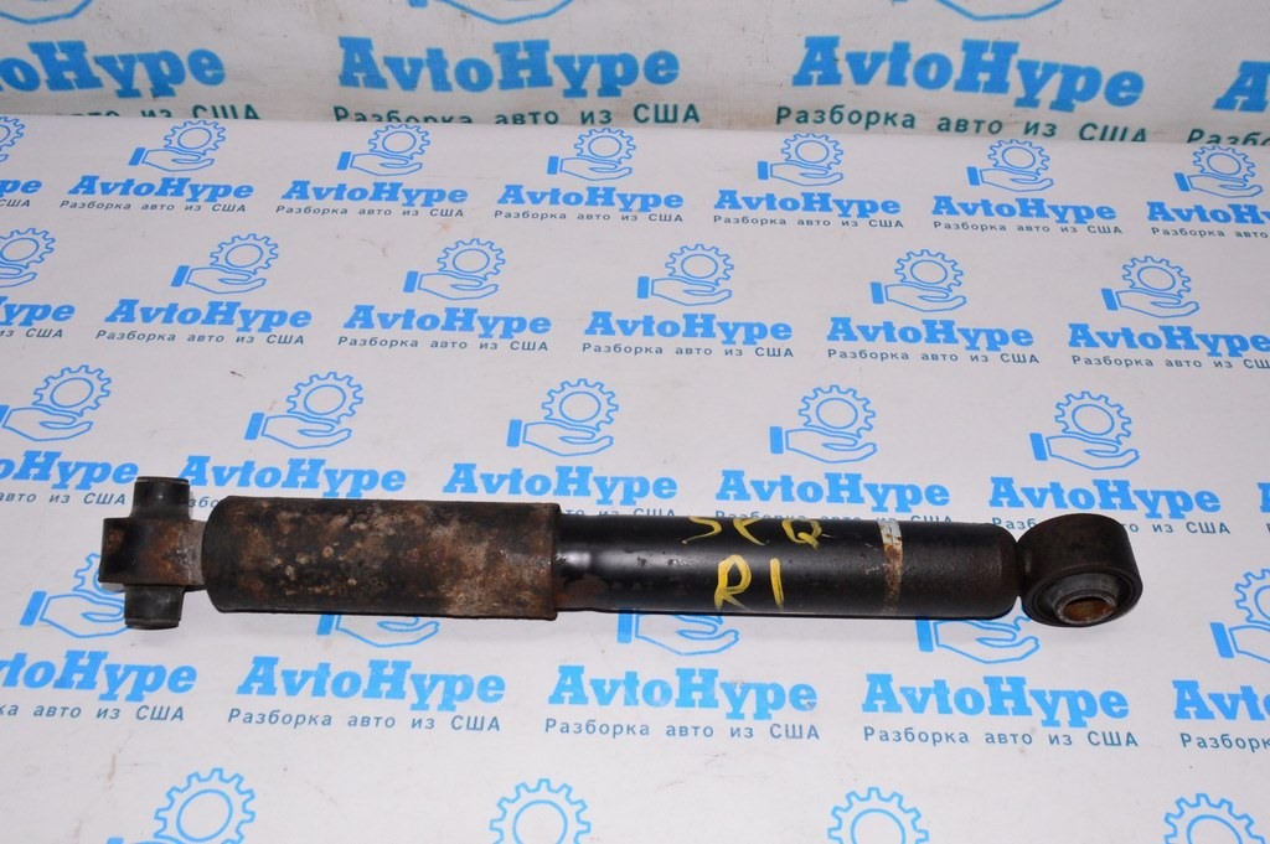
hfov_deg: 57.3
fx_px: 1163
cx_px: 635
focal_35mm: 33
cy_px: 422
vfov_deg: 39.9
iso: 3200
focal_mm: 22
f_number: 13
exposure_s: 1/200
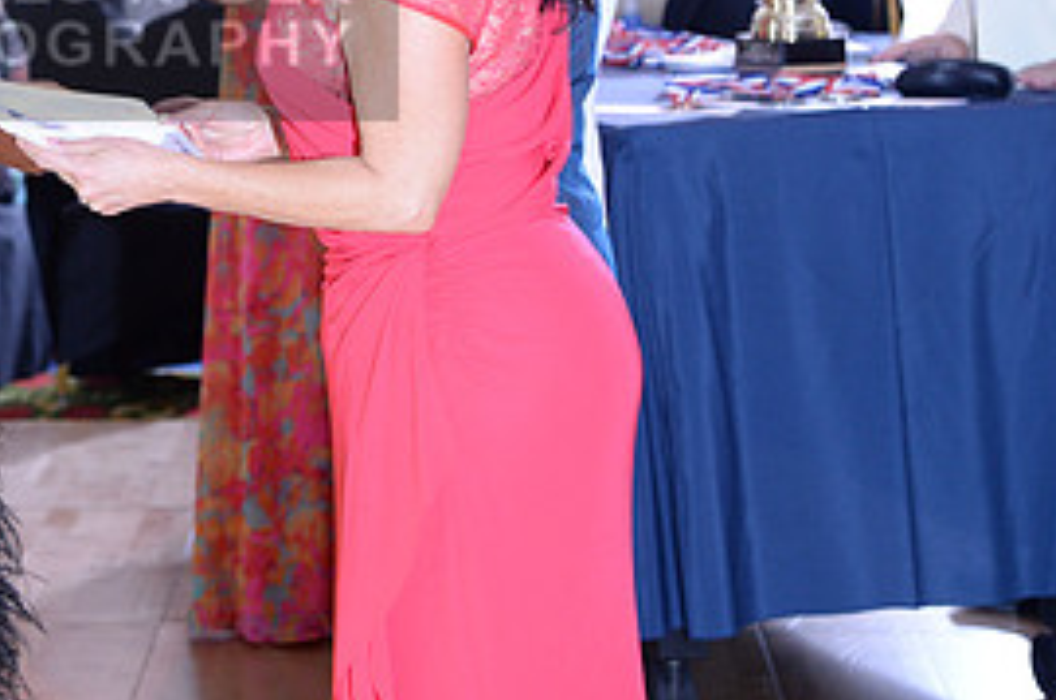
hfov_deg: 15.1
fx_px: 3894
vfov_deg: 10.2
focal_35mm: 133
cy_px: 18
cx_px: -27
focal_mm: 62
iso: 1250
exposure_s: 1/250
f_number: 4.5
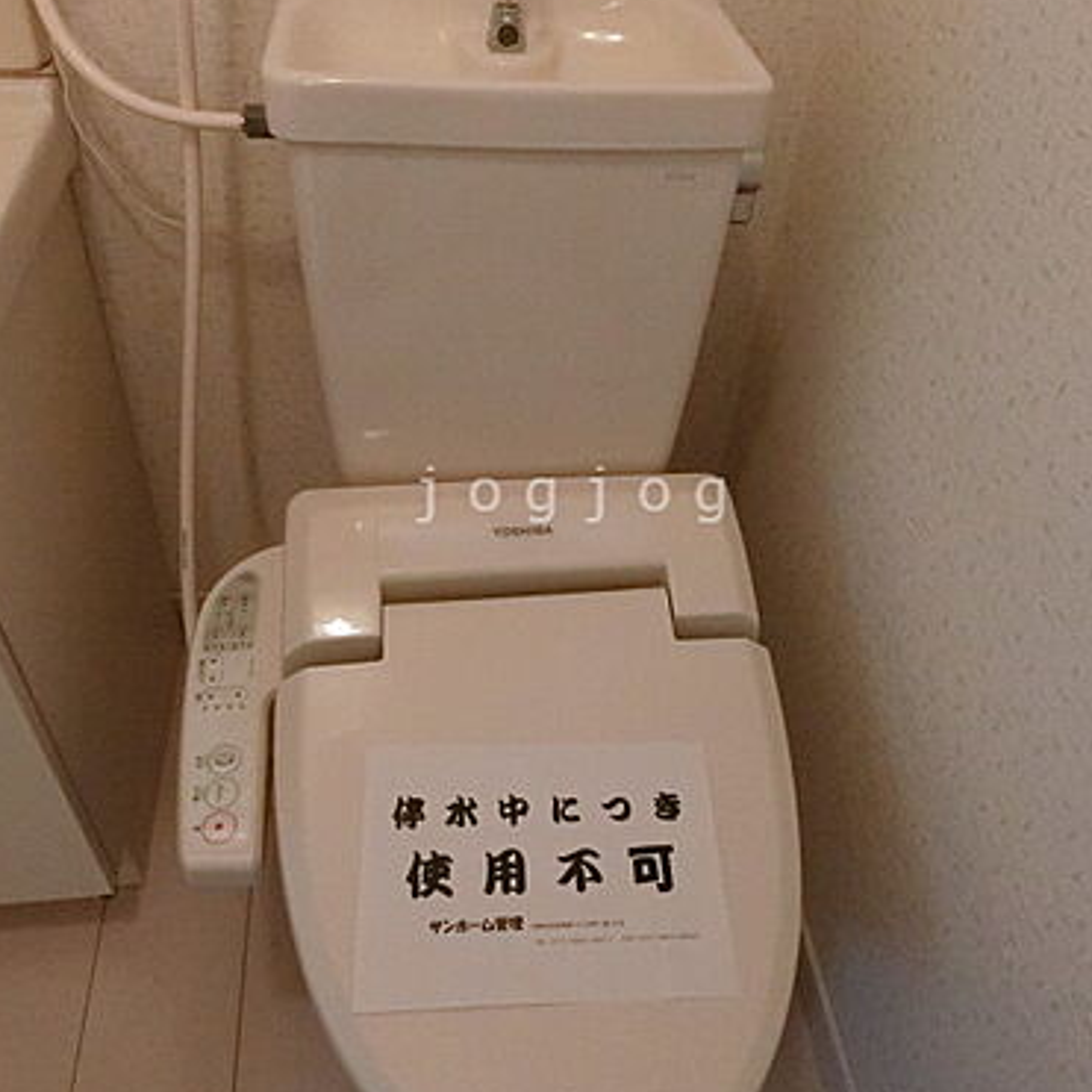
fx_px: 1035
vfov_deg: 55.5
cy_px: 494
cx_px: 577
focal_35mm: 29
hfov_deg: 55.6
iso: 1600
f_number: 2.7
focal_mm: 4.06
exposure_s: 1/200
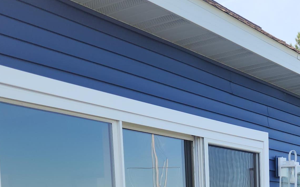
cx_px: 274
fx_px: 540
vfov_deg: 18.0
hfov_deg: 29.7
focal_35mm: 66
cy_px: 260
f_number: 1.8
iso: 20
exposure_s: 1/559
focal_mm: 5.4
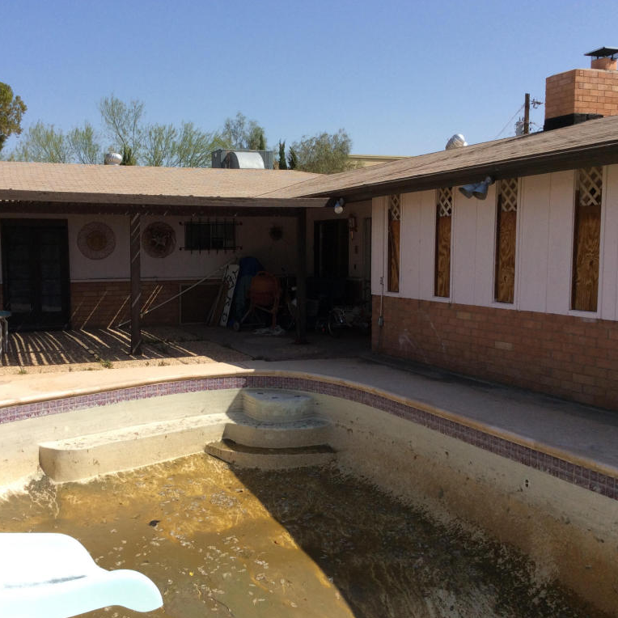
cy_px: 310
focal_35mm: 38
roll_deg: +0.8
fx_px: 768
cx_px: 251
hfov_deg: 43.7
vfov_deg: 43.9
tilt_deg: -5.7
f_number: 2.4
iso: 32
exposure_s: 1/1546
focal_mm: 3.3
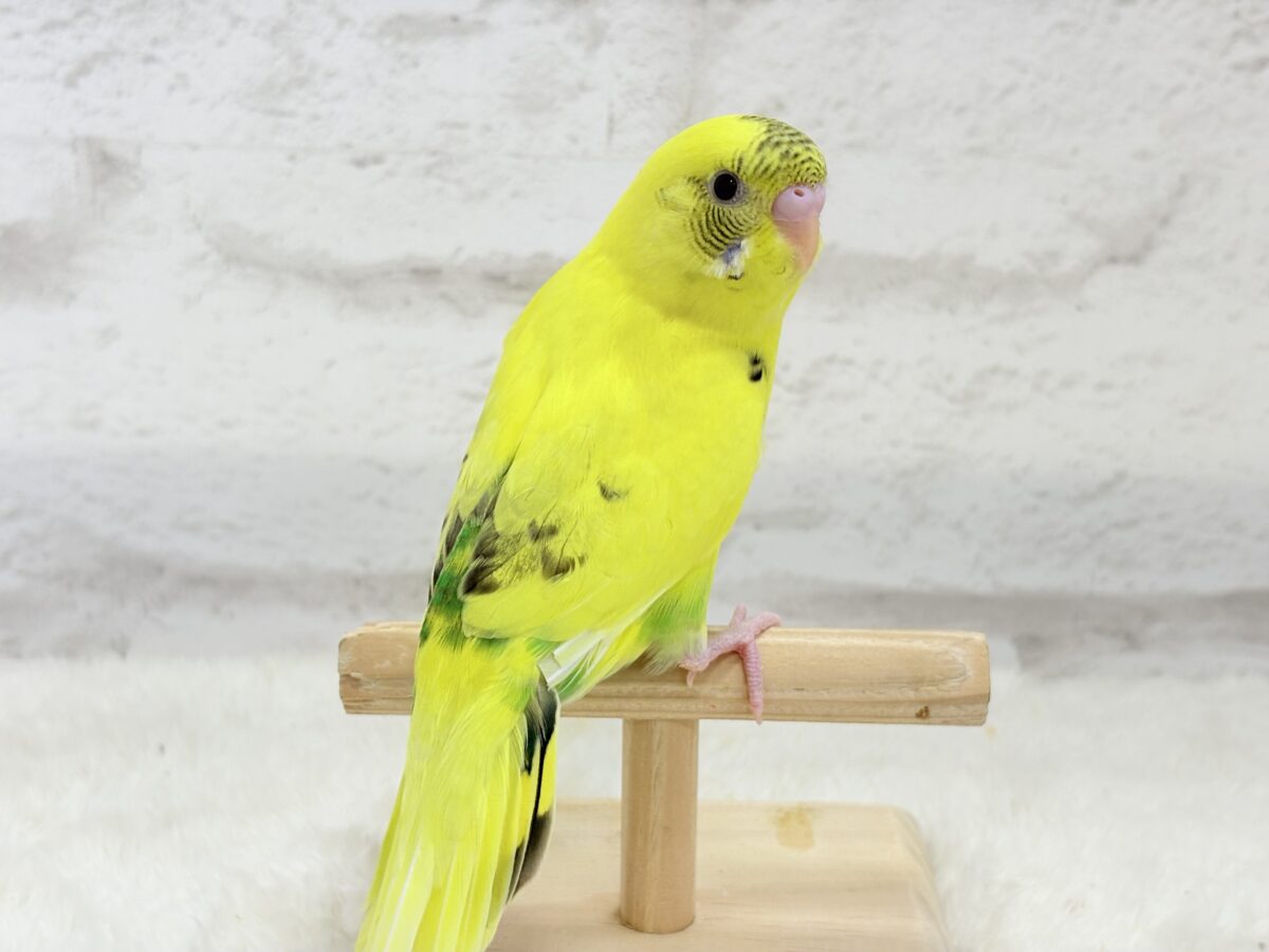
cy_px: 476
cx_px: 634
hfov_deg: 36.8
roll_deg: -0.7
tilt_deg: -18.6
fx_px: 1906
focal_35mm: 52
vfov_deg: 28.0
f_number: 1.6
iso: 50
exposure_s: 1/100
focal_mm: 5.96
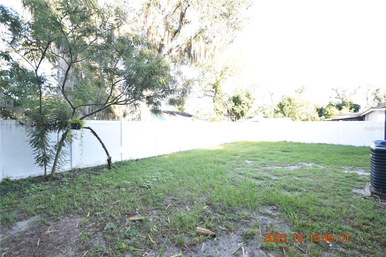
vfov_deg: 77.3
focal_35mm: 15
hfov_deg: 100.4
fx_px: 161
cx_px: 193
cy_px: 128
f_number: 5.6
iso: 400
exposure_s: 1/125
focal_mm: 10
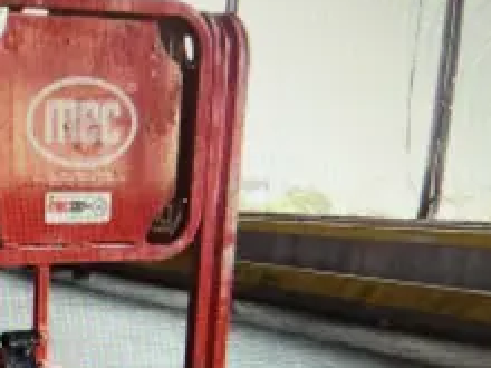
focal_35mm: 65
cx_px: -56
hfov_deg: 27.2
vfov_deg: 21.3
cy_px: 418
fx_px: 922
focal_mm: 5.1
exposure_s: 1/60
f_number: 1.6
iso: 80
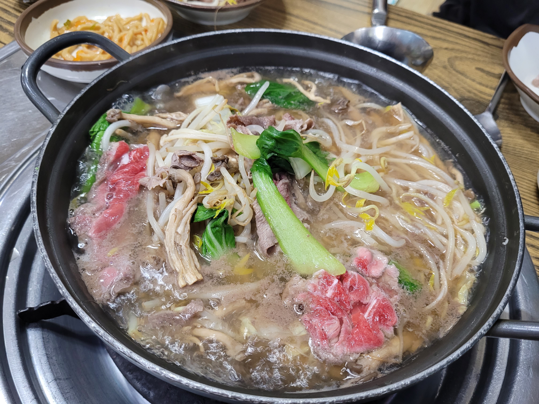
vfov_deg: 53.1
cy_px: 202
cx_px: 270
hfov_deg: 67.3
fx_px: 405
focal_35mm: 26
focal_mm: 5.4
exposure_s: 1/39
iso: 250
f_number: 1.8
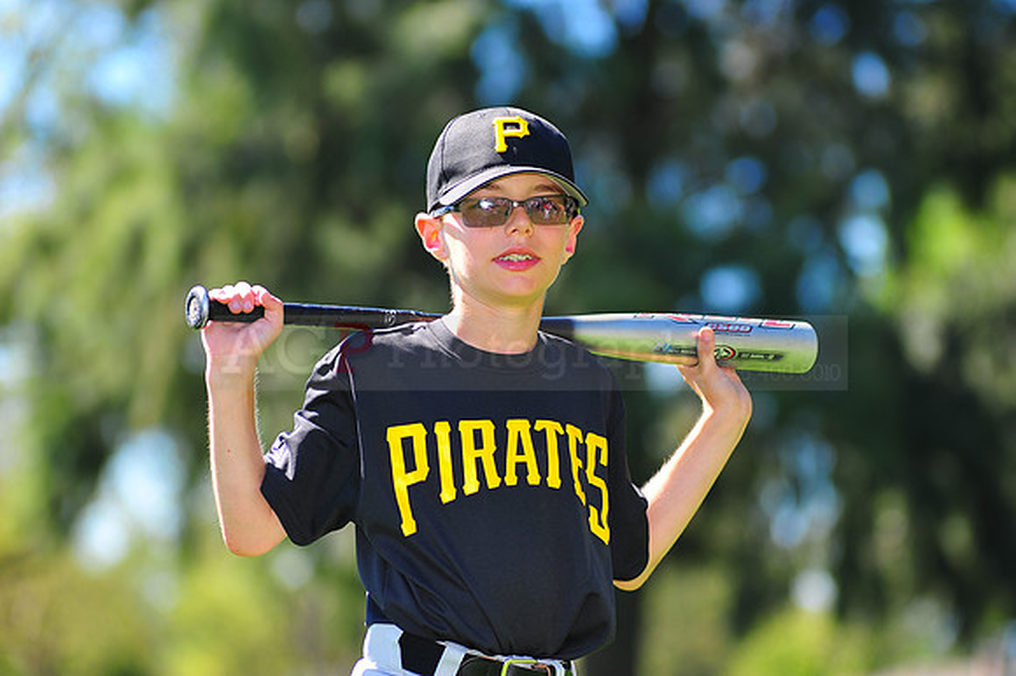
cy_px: 338
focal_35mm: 180
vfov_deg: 7.6
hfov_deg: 11.4
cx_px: 508
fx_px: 5077
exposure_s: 1/400
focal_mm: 180
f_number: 4.5
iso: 200
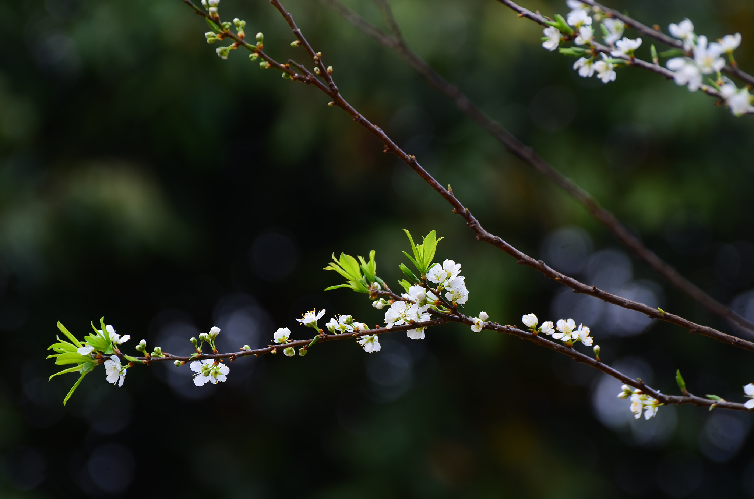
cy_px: 250
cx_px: 377
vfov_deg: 4.1
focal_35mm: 330
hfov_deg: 6.3
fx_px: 6897
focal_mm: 220
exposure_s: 1/50
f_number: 5.3
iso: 100
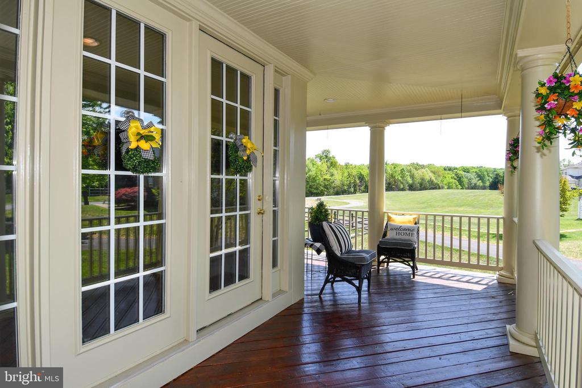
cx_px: 291
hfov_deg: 90.0
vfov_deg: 67.4
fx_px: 291
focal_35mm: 18
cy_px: 194
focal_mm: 12
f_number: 6.3
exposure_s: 1/160
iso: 100
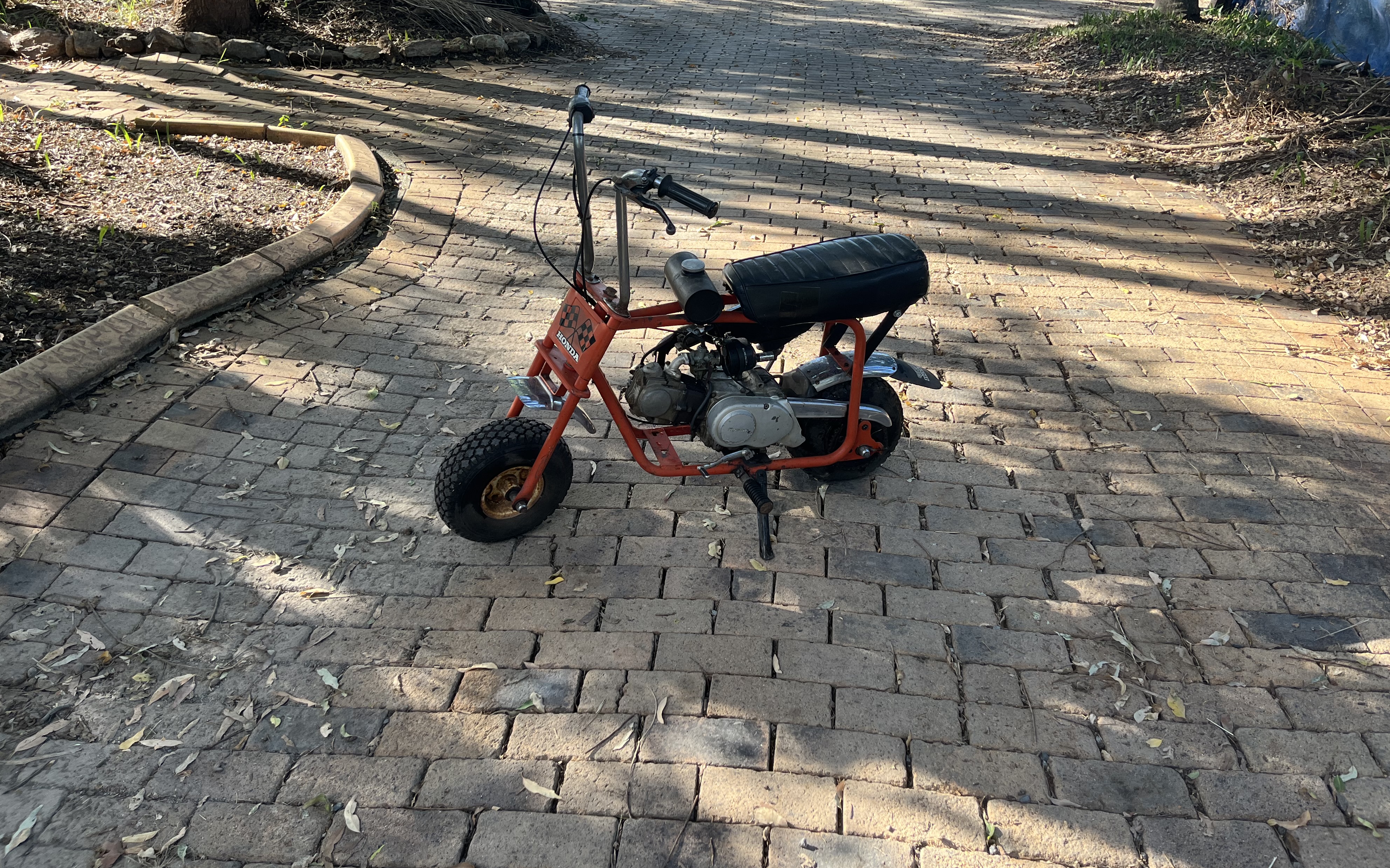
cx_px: 700
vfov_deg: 44.3
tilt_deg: -29.2
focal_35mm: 28
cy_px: 341
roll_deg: +0.1
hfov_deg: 66.5
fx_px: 1061
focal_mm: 5.1
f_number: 1.6
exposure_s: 1/296
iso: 50
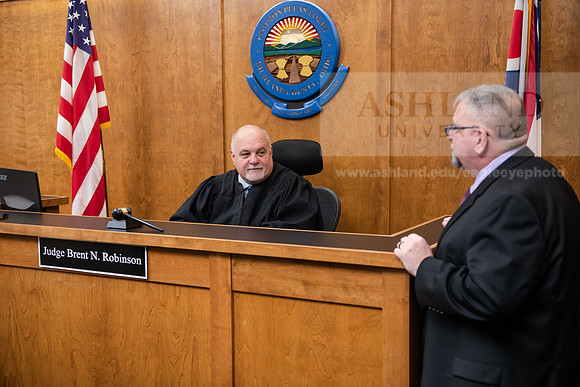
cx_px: 290
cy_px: 194
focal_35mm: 45
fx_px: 725
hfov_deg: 43.6
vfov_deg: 29.9
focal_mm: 45
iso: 1000
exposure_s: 1/200
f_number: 3.2
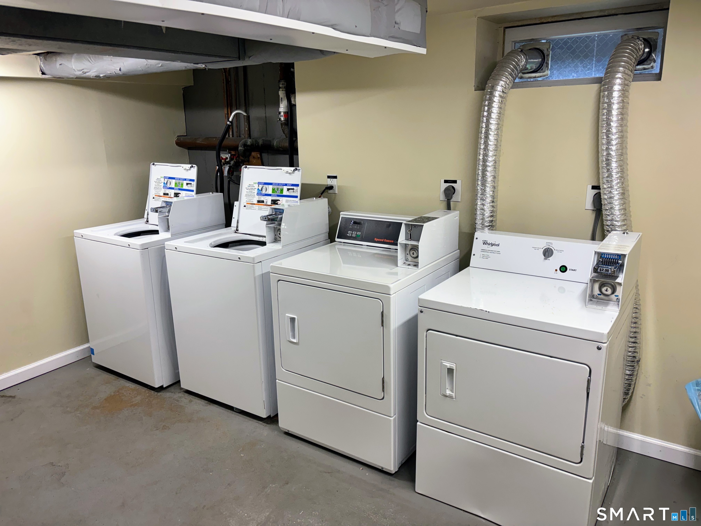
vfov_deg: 53.1
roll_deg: -0.4
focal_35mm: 26
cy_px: 263
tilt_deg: -14.1
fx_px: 527
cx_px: 350
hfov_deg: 67.3
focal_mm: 5.96
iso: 80
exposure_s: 1/120
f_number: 1.6
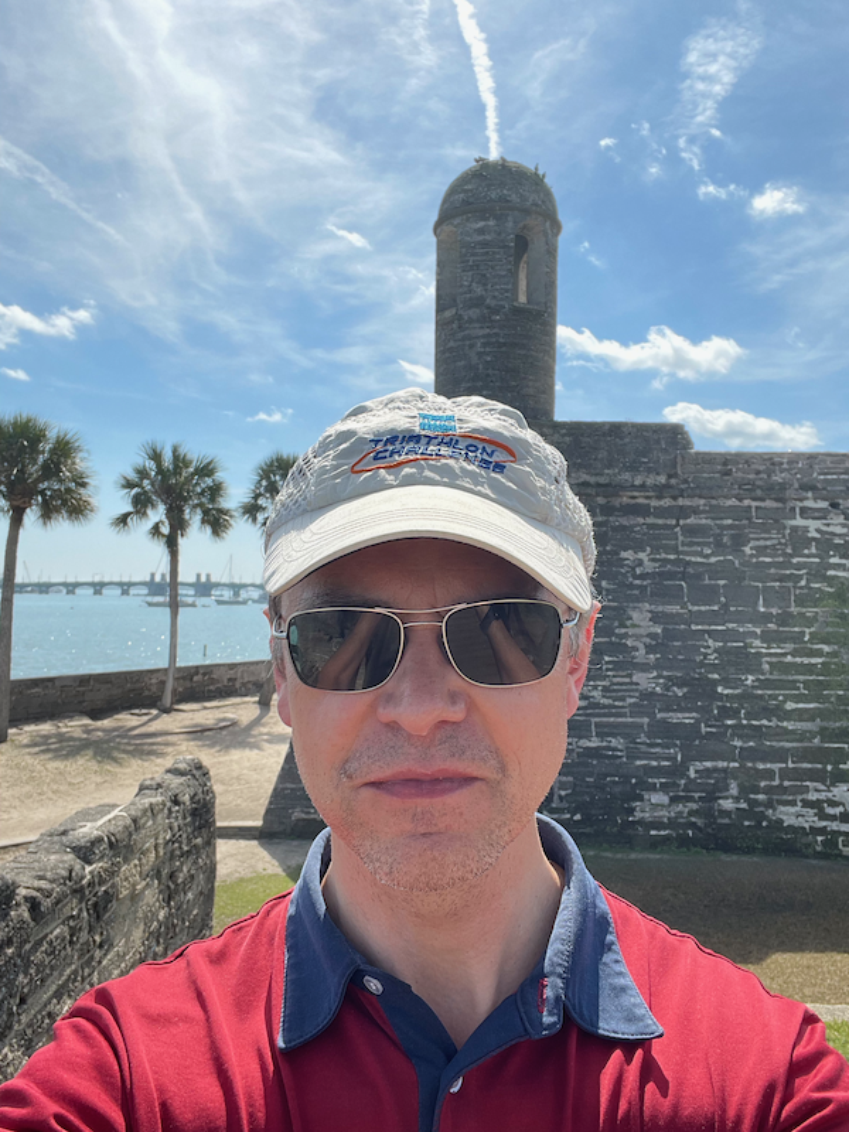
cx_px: 424
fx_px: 981
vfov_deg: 60.0
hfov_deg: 46.8
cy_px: 566
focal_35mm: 30
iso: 25
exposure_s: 1/520
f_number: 2.2
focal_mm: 2.71
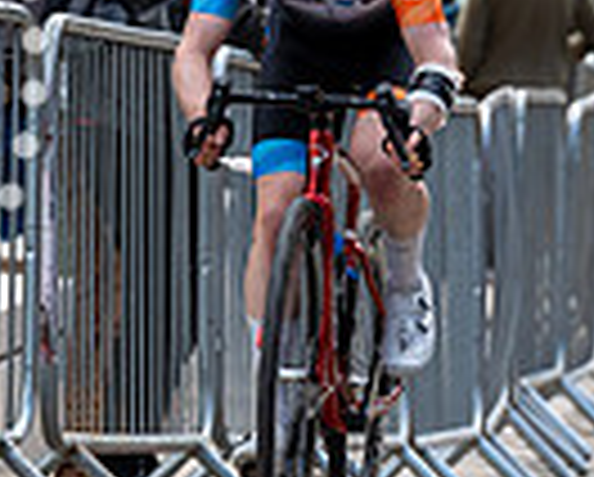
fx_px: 14472
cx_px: 324
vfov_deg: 1.9
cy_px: -182
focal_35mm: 822
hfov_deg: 2.4
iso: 800
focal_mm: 200
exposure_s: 1/1000
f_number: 5
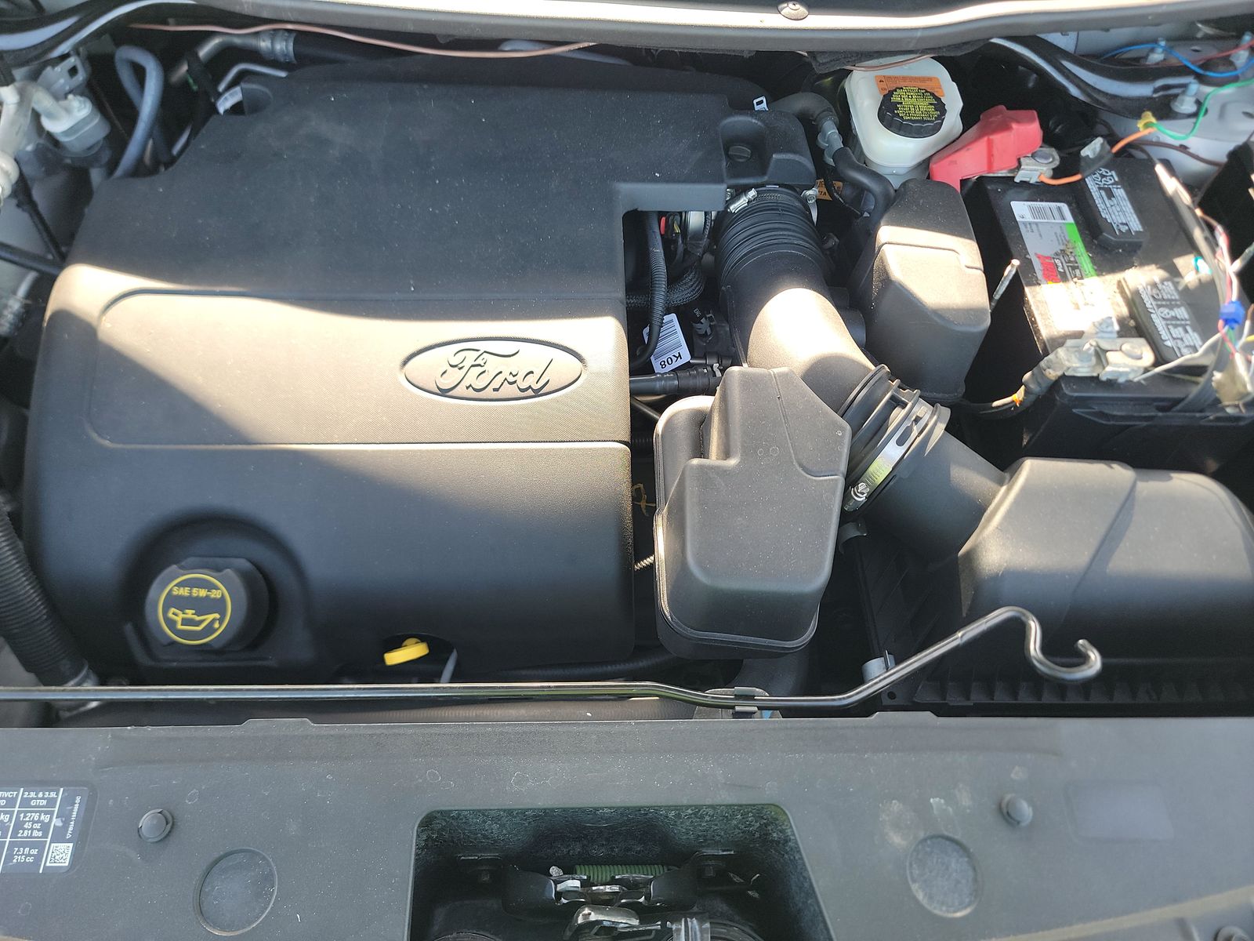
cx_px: 627
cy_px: 470
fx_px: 869
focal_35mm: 24
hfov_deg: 71.6
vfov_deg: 56.8
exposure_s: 1/59
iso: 77
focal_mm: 6.7
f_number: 1.8
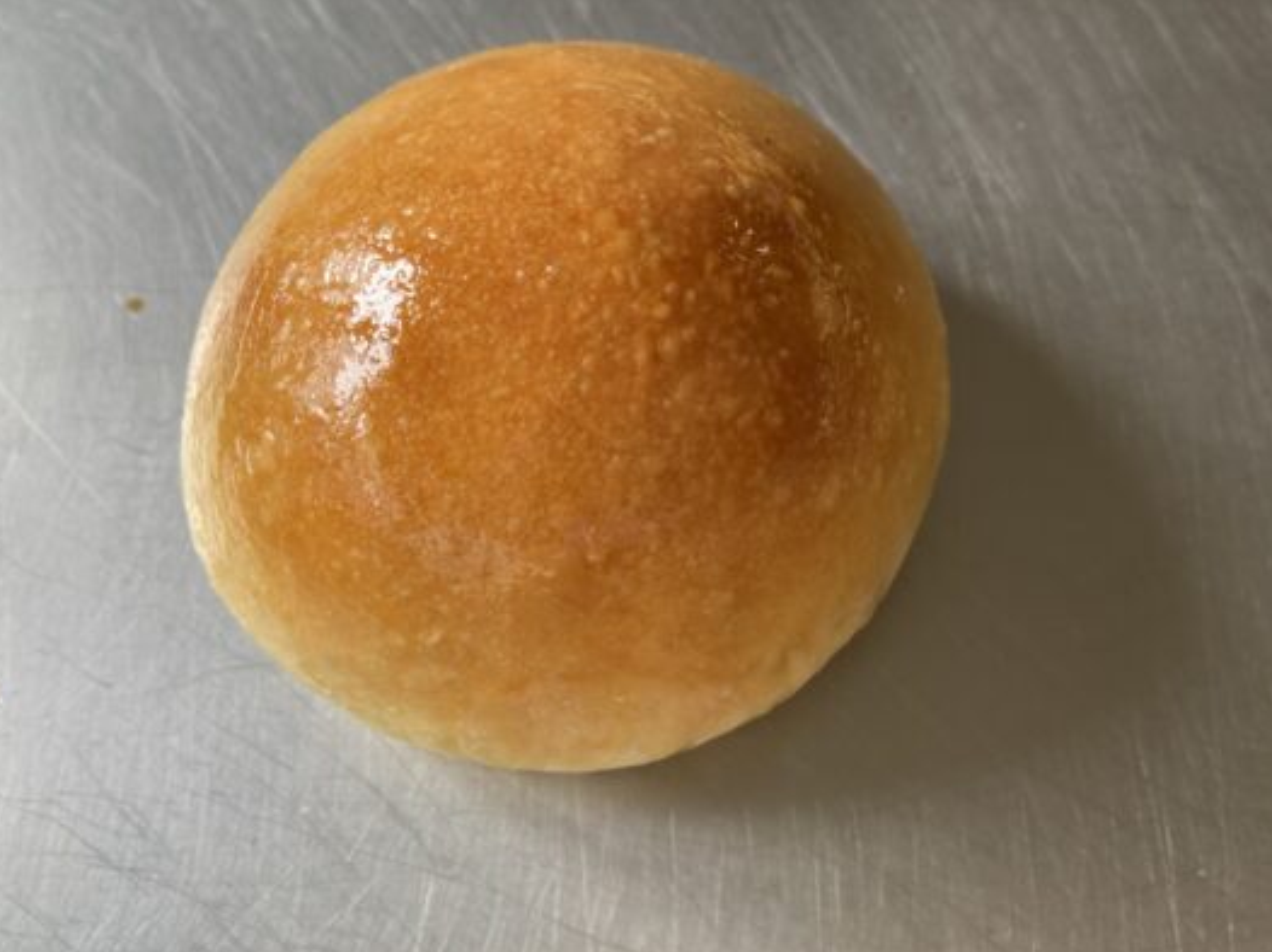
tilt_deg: -65.9
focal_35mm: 33
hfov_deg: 55.2
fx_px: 1212
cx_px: 712
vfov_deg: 42.9
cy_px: 464
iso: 50
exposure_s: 1/122
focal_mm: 4.25
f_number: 1.8
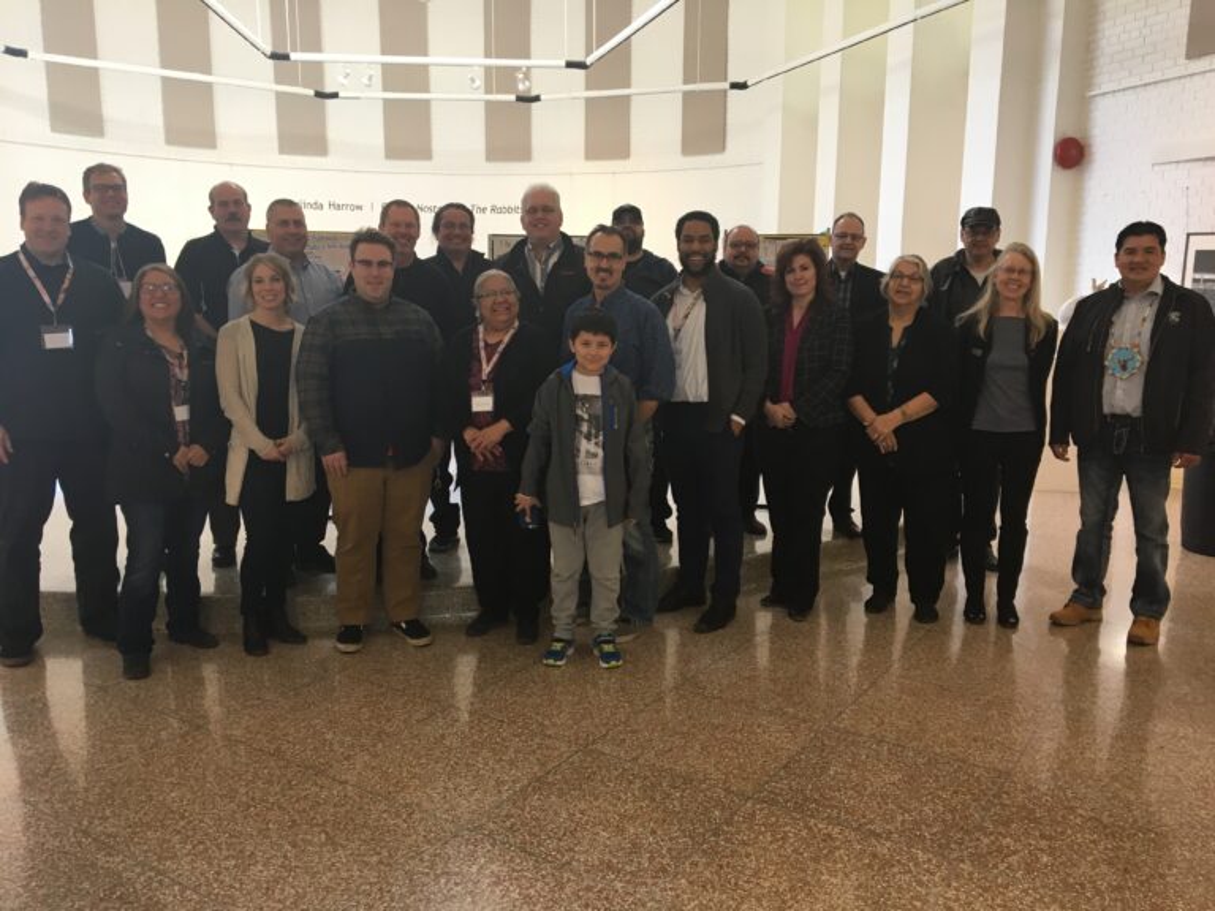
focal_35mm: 29
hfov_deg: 61.7
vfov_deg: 48.2
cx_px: 608
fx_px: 1018
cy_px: 456
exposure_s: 1/30
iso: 32
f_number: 2.2
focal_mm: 4.15
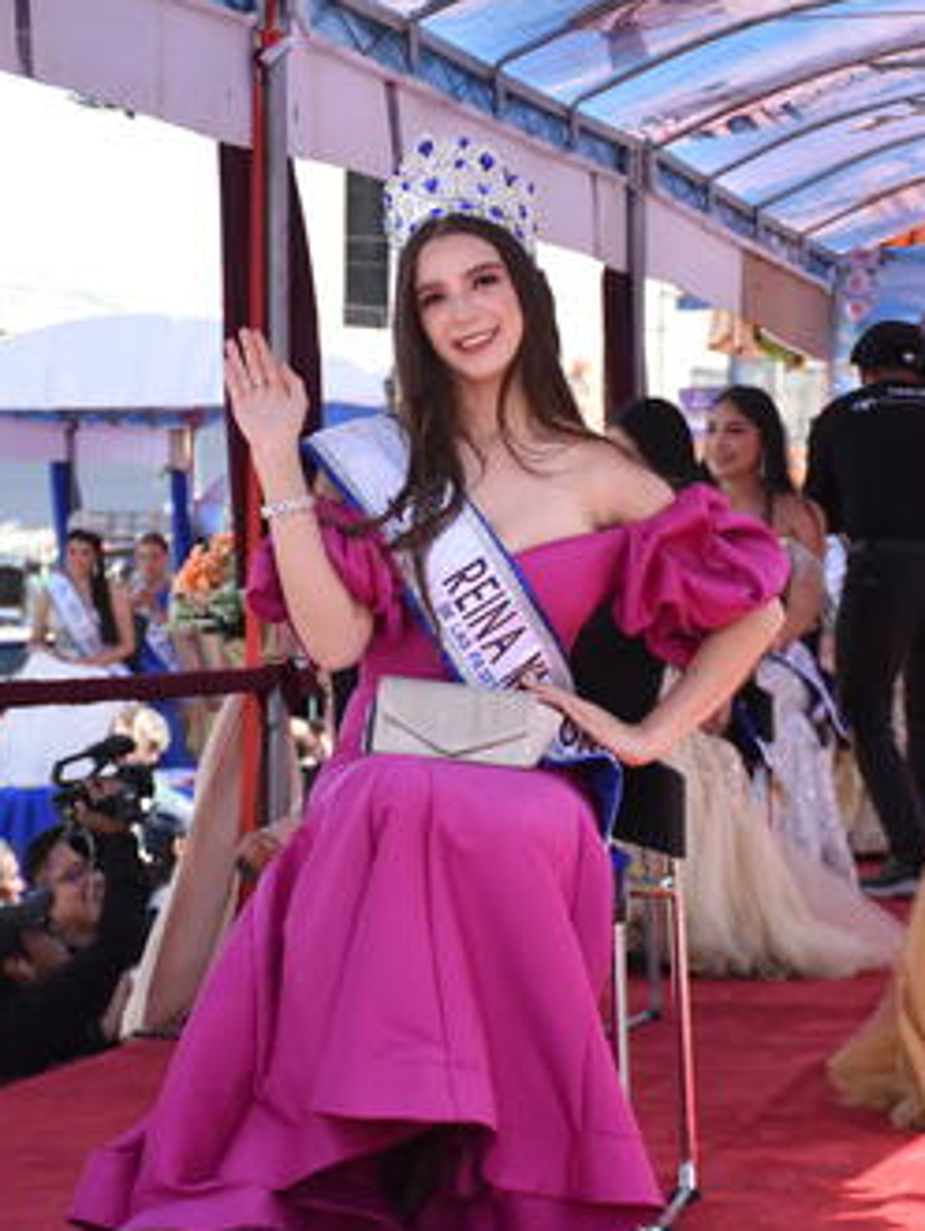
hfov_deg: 11.3
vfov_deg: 15.0
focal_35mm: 131
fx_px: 4661
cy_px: 619
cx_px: 530
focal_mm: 60
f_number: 5
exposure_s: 1/1250
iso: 800
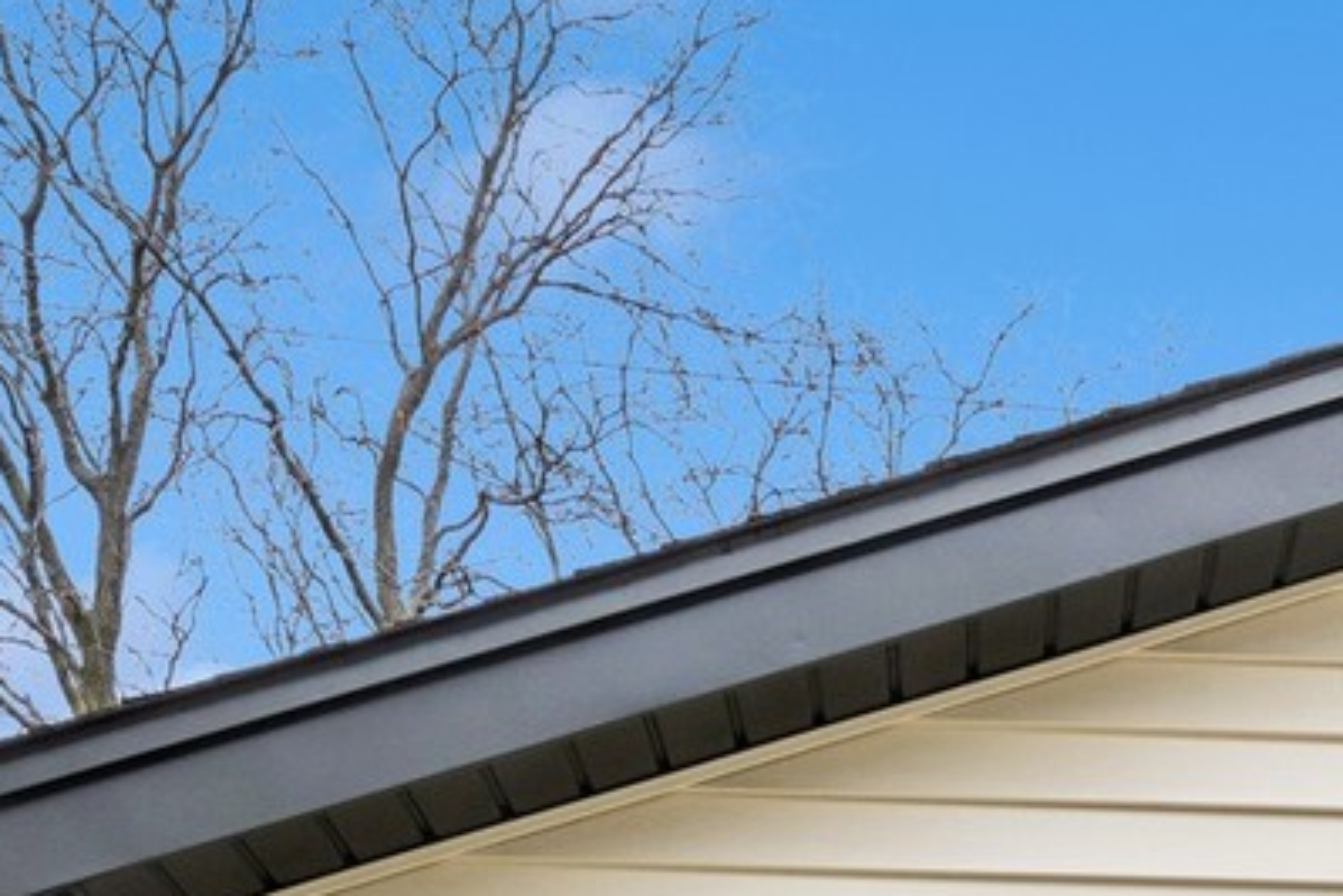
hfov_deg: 30.0
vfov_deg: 16.2
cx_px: 1141
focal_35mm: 65
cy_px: 1782
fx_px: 2425
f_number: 9.5
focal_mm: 16
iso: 200
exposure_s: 1/125
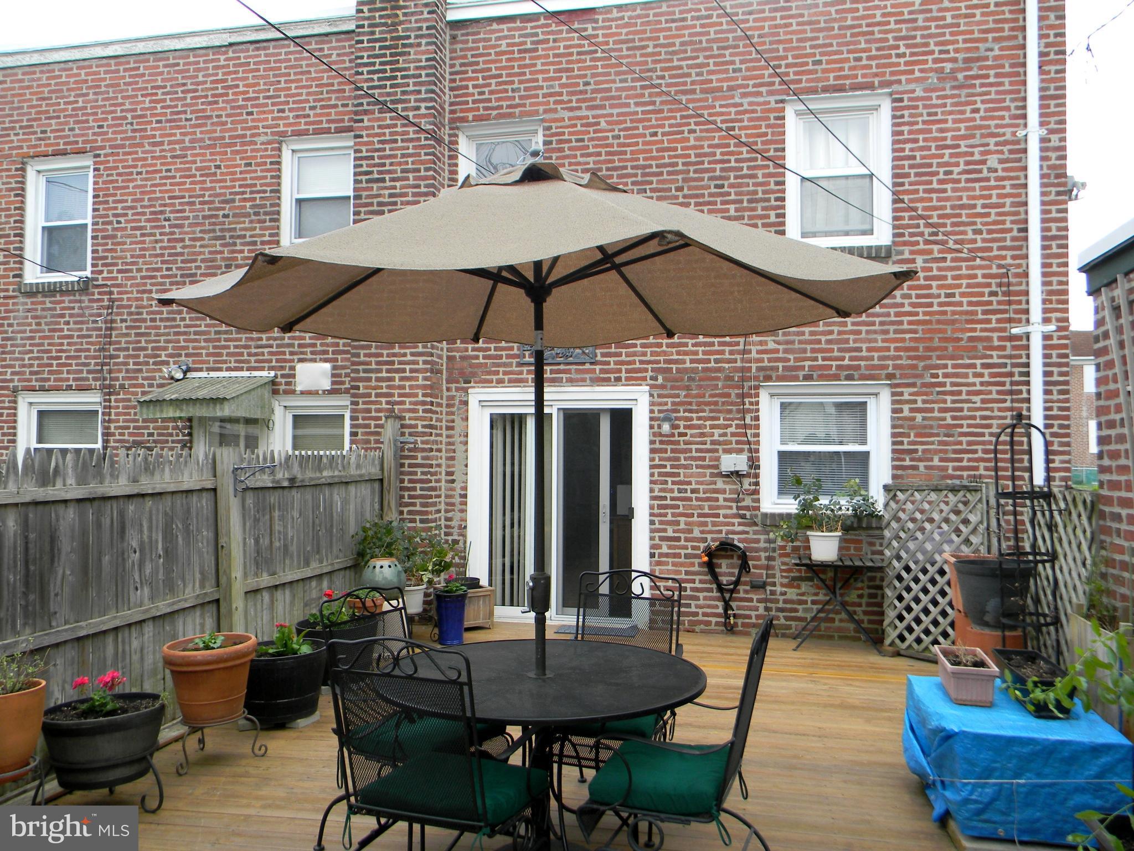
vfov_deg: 49.7
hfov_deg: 63.4
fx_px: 917
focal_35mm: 28
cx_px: 567
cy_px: 426
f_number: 3.5
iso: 80
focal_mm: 5
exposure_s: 1/172
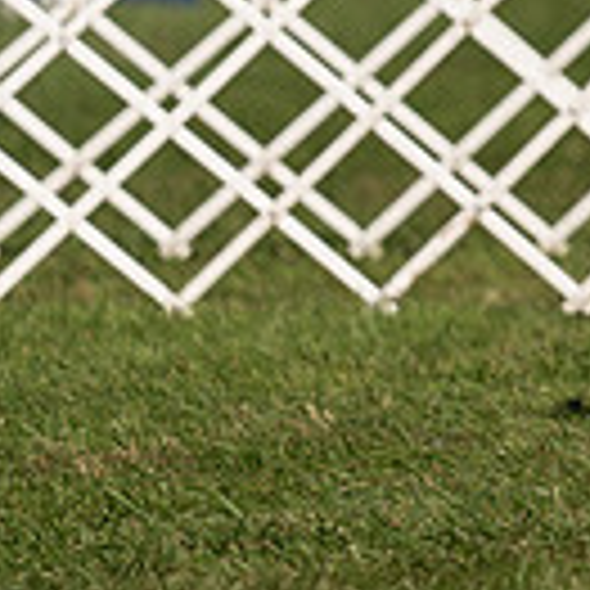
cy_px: -189
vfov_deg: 2.0
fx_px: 16834
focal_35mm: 873
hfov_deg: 2.0
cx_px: 1110
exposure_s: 1/2500
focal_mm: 200
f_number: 3.2
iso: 100
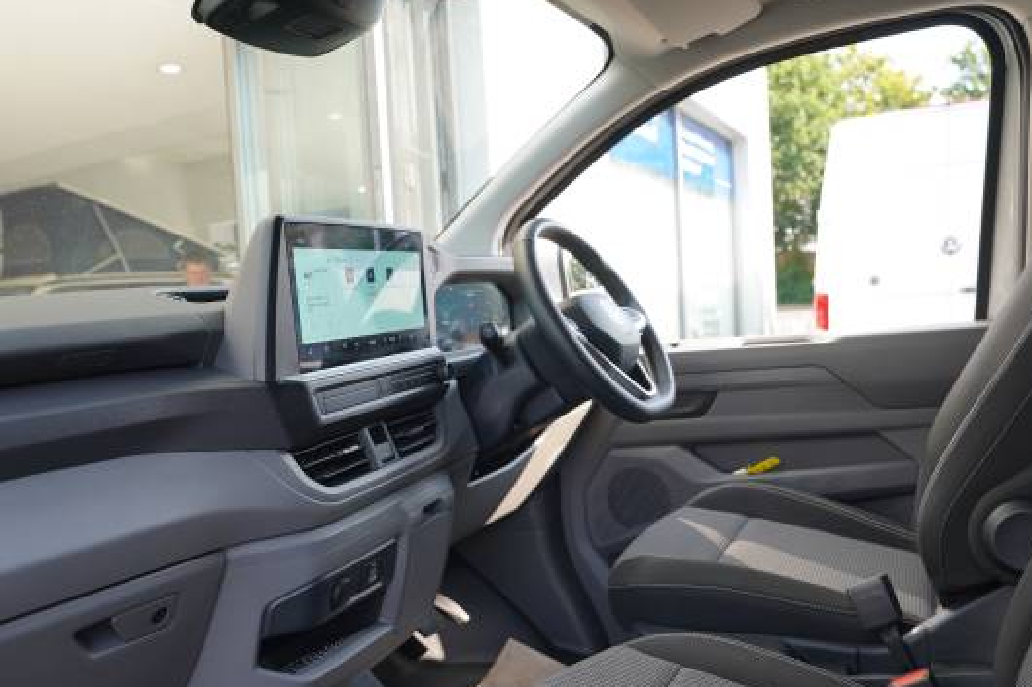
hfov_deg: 63.7
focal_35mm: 29
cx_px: 498
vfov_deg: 44.7
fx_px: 831
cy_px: 407
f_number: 4
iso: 160
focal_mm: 24
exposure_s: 1/60
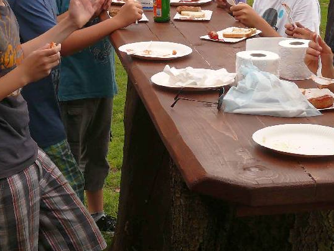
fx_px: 811
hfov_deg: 23.2
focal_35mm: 84
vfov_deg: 17.5
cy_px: 90
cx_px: 203
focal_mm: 10
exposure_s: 1/250
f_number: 4.5
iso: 100
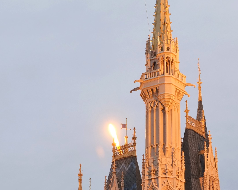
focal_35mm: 148
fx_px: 1042
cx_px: 129
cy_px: 91
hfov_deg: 13.0
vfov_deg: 10.4
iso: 200
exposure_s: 1/800
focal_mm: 25
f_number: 3.5
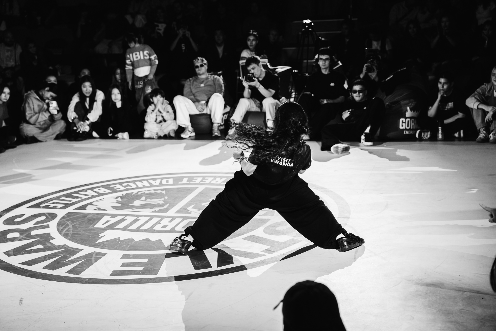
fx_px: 744
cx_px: 248
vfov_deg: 25.1
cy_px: 166
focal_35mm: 54
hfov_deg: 36.9
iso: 3200
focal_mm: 54
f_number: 2.8
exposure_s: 1/800
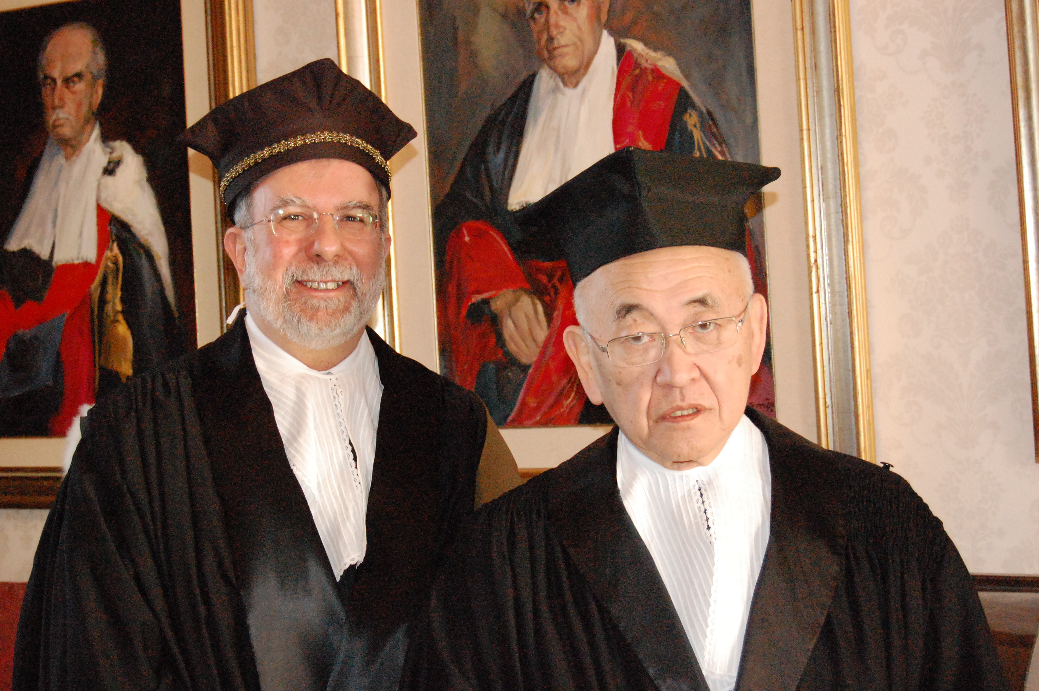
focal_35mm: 68
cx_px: 520
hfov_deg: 29.9
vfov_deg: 20.1
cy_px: 346
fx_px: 1946
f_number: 5.6
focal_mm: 45
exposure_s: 1/60
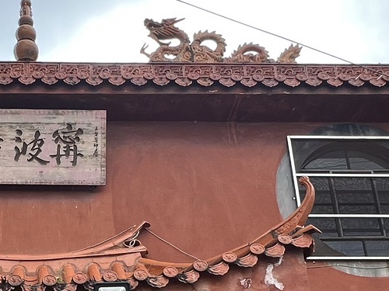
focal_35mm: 52
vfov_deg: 25.4
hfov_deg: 34.9
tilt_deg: +17.3
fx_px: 584
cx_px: 47
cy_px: 341
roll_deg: +0.9
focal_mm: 1.57
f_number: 1.8
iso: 32
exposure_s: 1/201
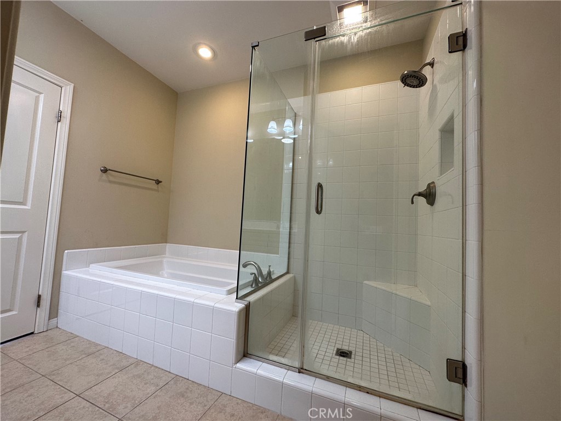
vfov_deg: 85.7
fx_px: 227
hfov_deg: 102.1
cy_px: 210
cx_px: 280
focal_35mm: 14
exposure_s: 1/120
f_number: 2.2
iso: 125
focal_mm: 2.22
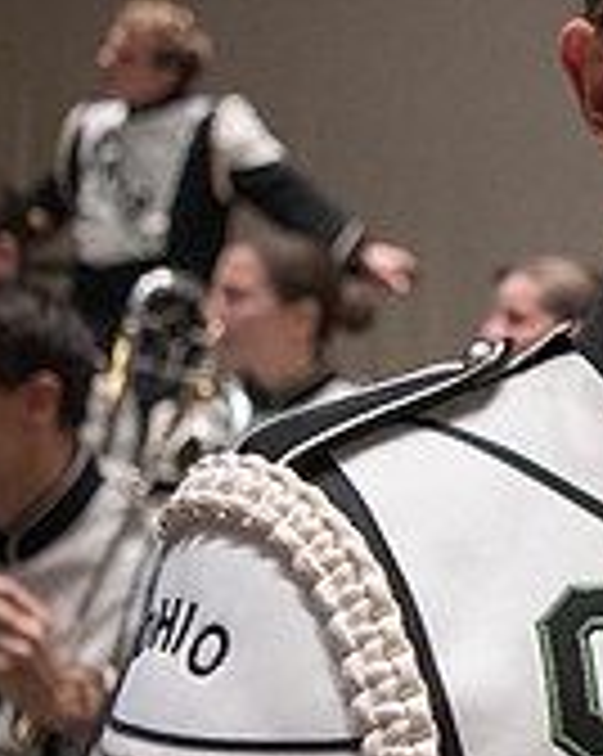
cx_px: 1256
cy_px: 434
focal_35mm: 78
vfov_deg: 24.4
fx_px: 1743
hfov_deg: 15.2
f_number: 2.8
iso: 4000
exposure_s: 1/400
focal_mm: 24
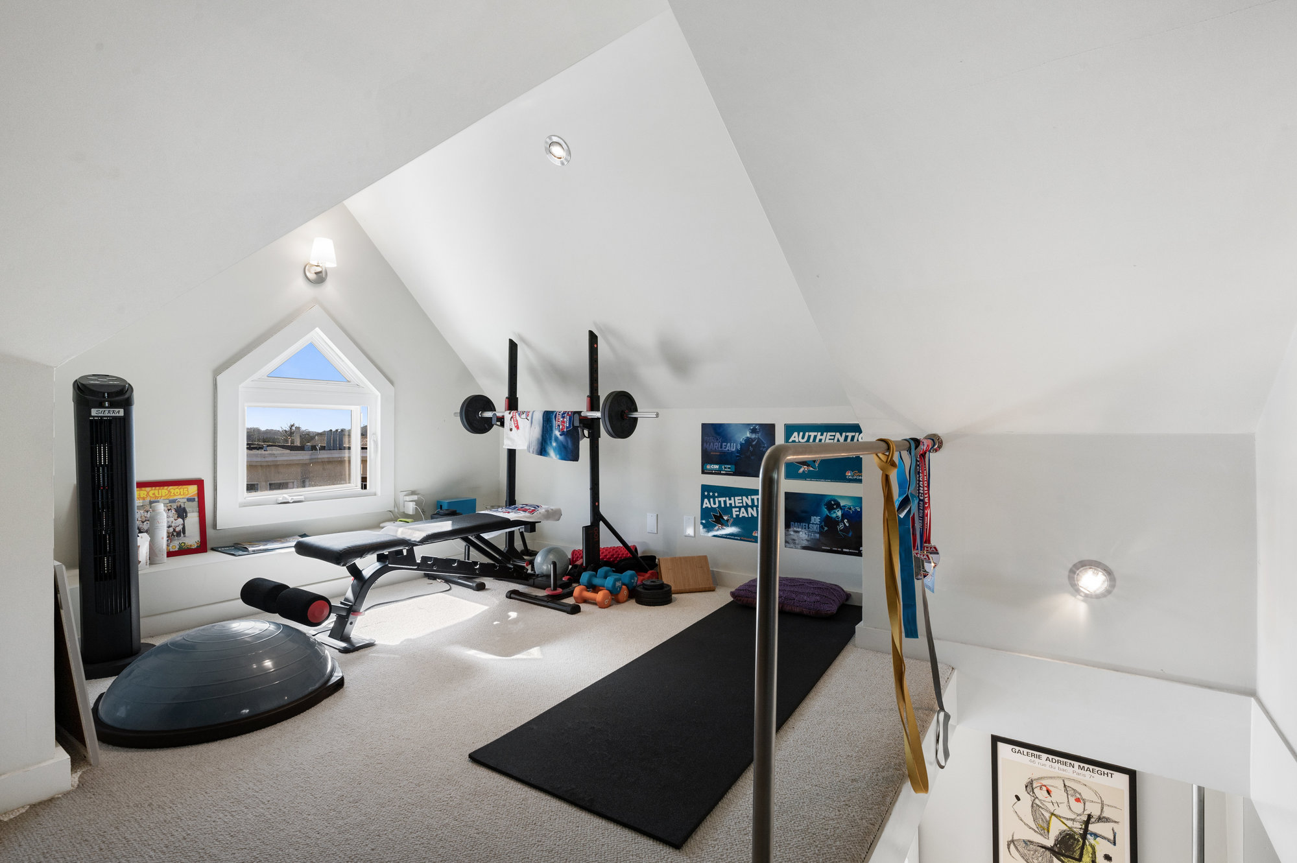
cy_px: 432
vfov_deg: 72.0
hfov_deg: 95.0
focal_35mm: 16
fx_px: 594
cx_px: 648
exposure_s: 1/50
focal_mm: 16.5
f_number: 11
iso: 400
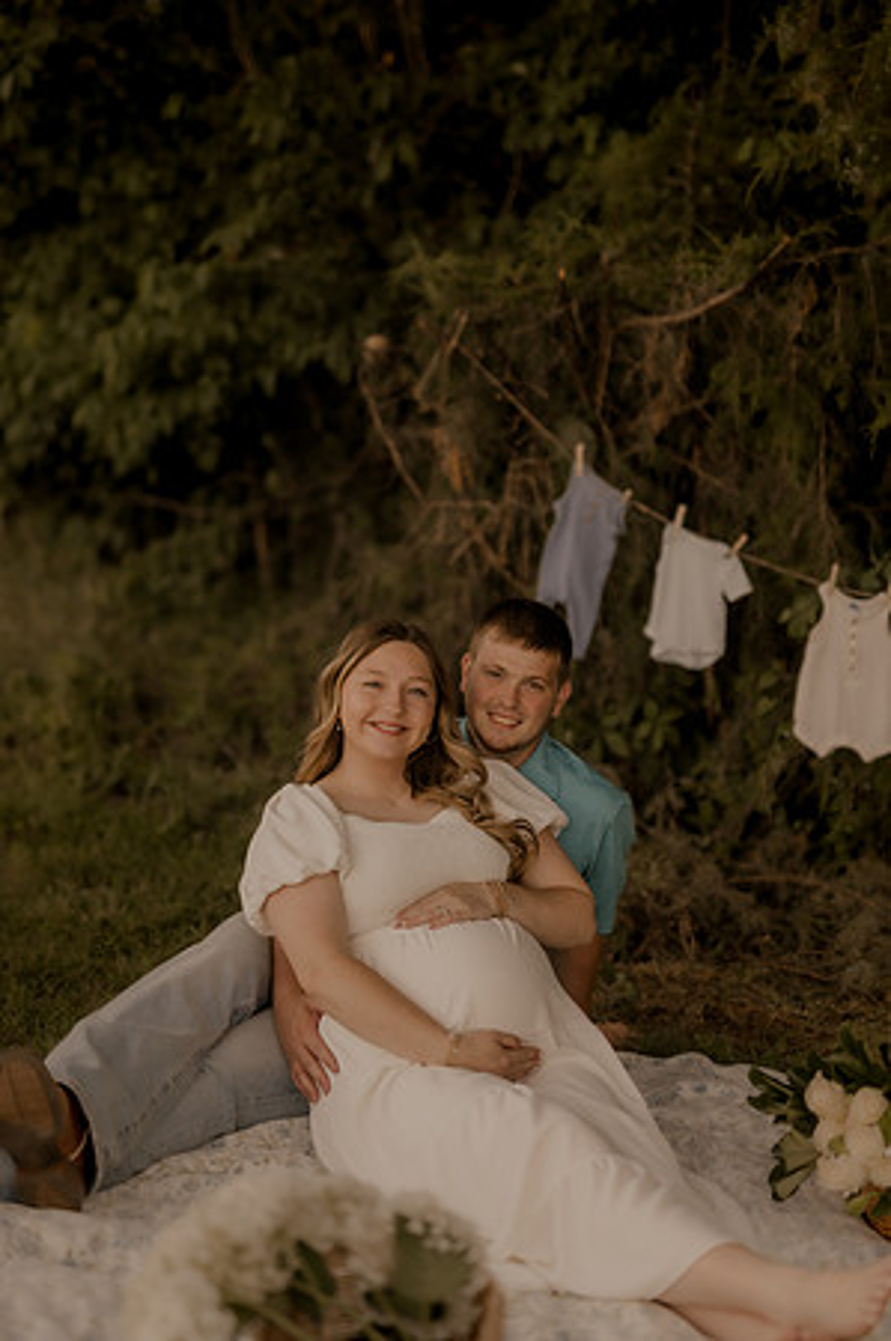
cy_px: 670
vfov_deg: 39.6
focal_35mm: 50
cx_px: 446
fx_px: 1860
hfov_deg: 26.9
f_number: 1.4
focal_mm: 50
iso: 200
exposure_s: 1/1000
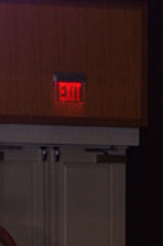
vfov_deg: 4.7
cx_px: 86
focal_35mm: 433
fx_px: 2947
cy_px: 359
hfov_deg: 3.2
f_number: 5.6
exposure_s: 1/250
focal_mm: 120
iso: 2000
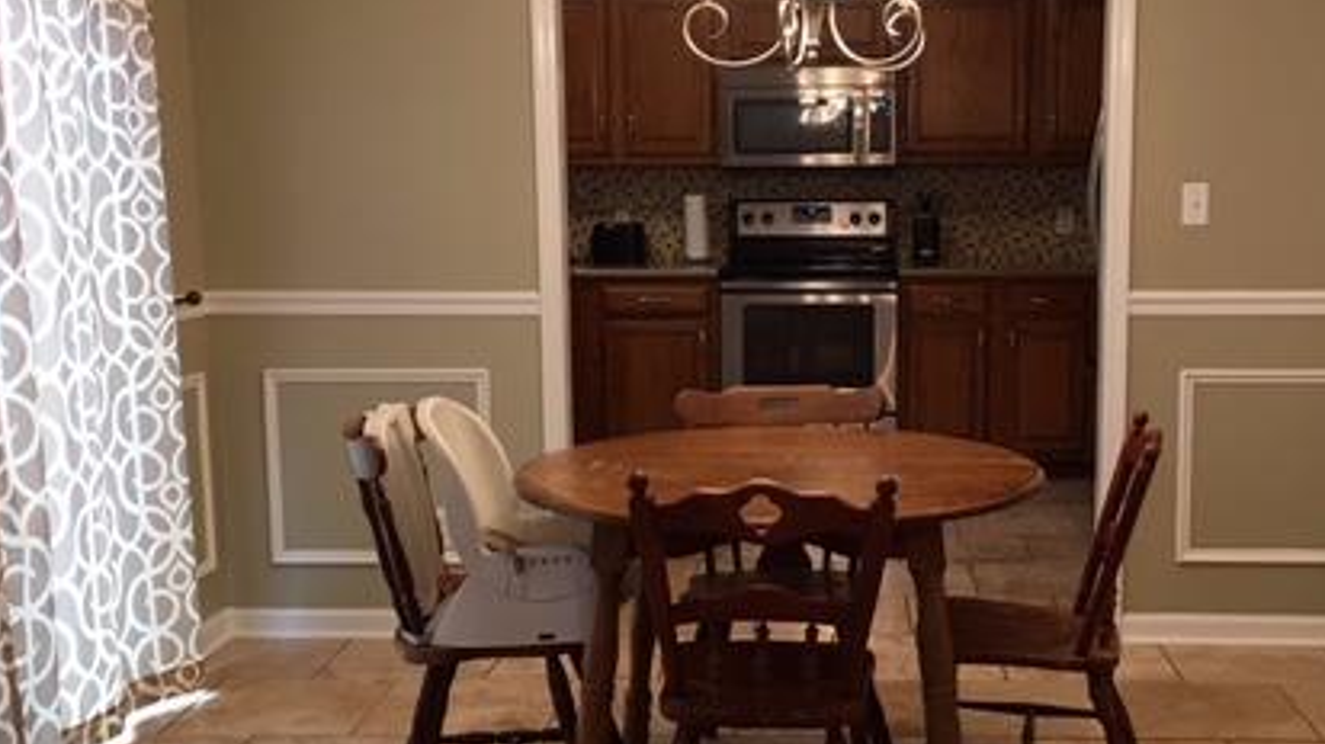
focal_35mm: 49
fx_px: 1721
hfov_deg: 41.9
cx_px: 799
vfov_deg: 24.4
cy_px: 449
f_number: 2.2
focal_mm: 4.15
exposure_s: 1/15
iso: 32
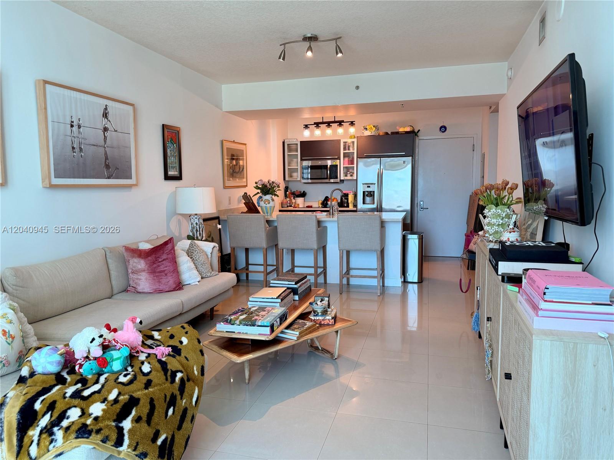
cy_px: 230
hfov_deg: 71.6
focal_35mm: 24
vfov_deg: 56.8
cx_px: 307
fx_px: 426
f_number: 1.78
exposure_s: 1/120
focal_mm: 6.76
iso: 100
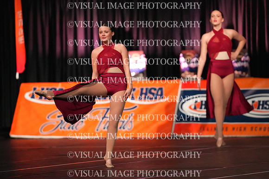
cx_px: 134
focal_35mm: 300
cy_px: 90
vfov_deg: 4.6
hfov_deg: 6.9
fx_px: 2242
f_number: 3.5
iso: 16000
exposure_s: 1/1250
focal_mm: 300
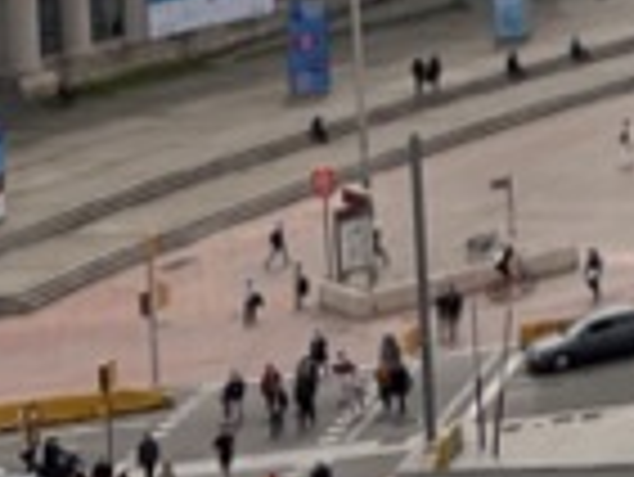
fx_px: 3465
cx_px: 1673
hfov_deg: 9.1
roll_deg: +3.9
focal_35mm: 189
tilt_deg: +1.2
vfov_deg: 7.3
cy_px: -767
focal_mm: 5.7
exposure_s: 1/12658
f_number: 1.5
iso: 50
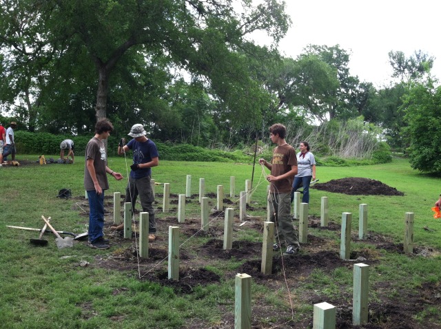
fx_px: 445
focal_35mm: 35
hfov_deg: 52.7
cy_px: 164
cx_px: 220
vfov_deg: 40.6
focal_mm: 3.85
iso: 80
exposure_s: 1/183
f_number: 2.8
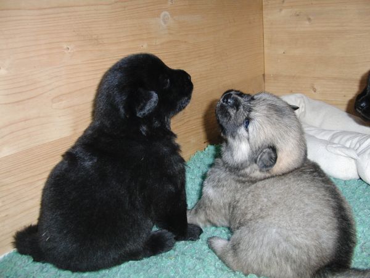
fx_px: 395
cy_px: 139
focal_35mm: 37
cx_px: 185
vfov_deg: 38.7
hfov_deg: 50.1
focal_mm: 6.42
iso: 200
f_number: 3.6
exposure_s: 1/30
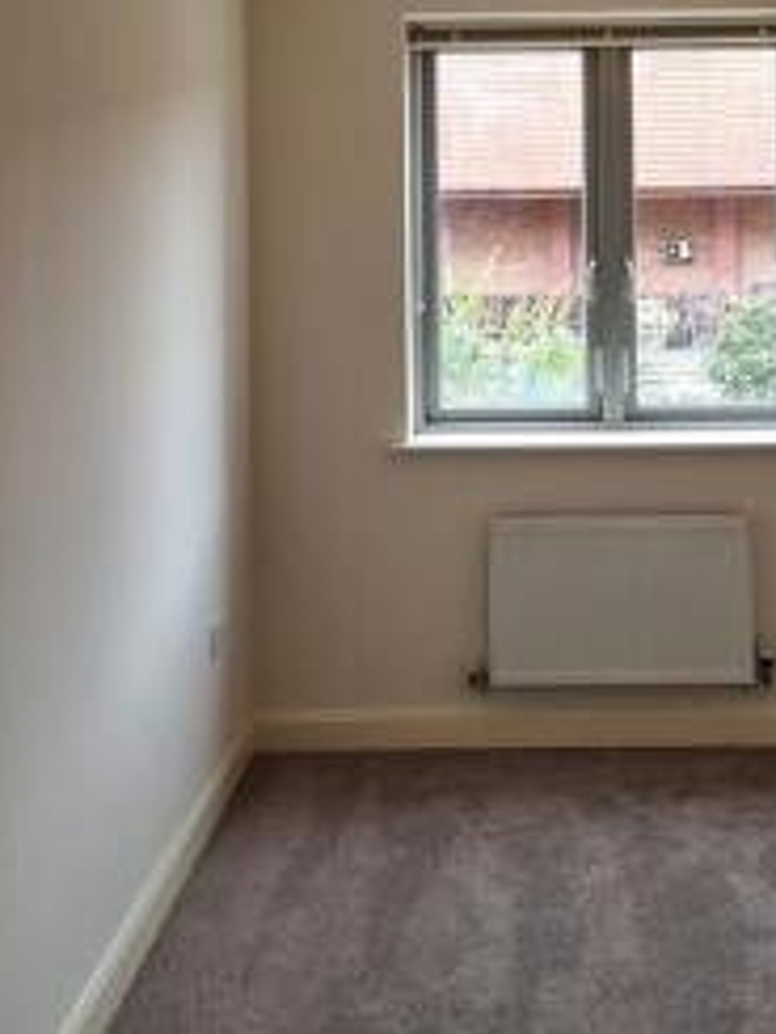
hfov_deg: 28.9
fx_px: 1493
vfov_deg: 36.8
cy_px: 205
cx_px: 540
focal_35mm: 50
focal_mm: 2.91
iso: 40
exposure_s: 1/120
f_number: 1.9
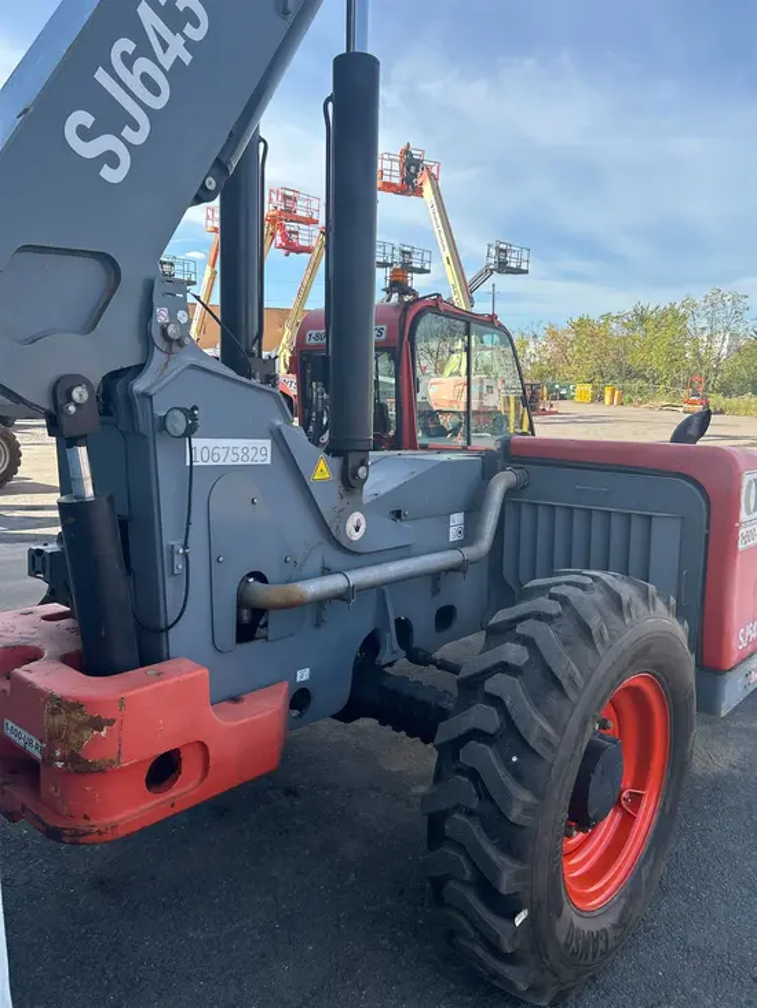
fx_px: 758
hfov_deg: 53.1
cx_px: 378
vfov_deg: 67.3
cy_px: 504
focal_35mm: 26
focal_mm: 5.7
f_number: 1.5
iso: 50
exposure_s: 1/1511
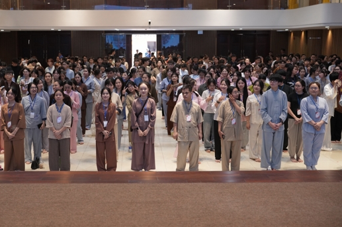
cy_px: 90
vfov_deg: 30.4
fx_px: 418
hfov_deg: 44.4
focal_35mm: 44
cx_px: 142
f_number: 3.2
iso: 2500
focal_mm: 35
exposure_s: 1/320
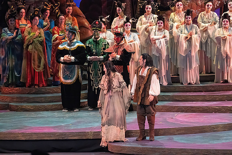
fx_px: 1289
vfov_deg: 6.9
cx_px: 116
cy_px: 78
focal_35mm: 200
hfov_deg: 10.3
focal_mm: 200
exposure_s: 1/1000
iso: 20000
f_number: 10
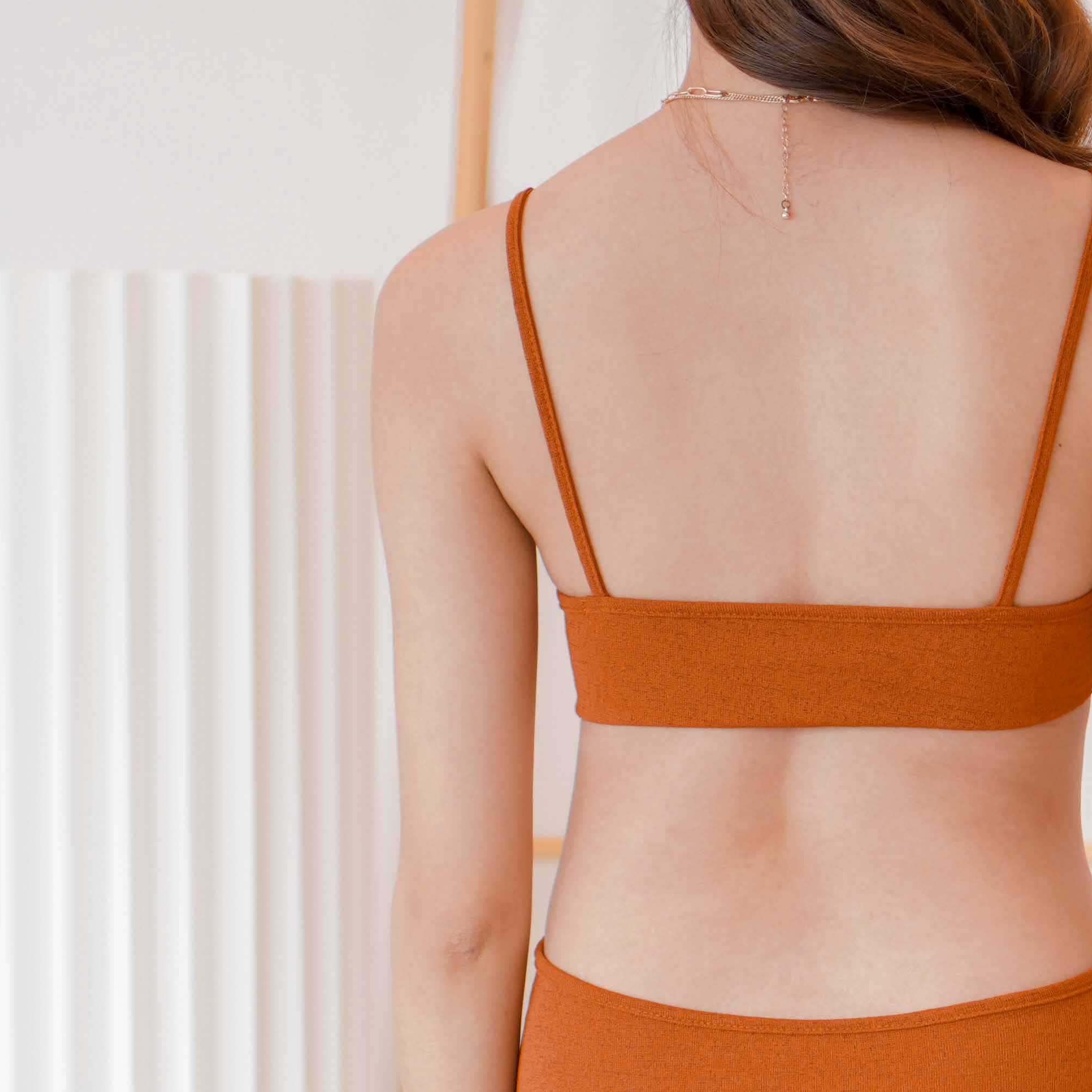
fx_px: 6781
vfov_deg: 9.0
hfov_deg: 9.2
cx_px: 938
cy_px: 1471
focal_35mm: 190
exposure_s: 1/80
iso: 125
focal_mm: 50
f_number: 1.8
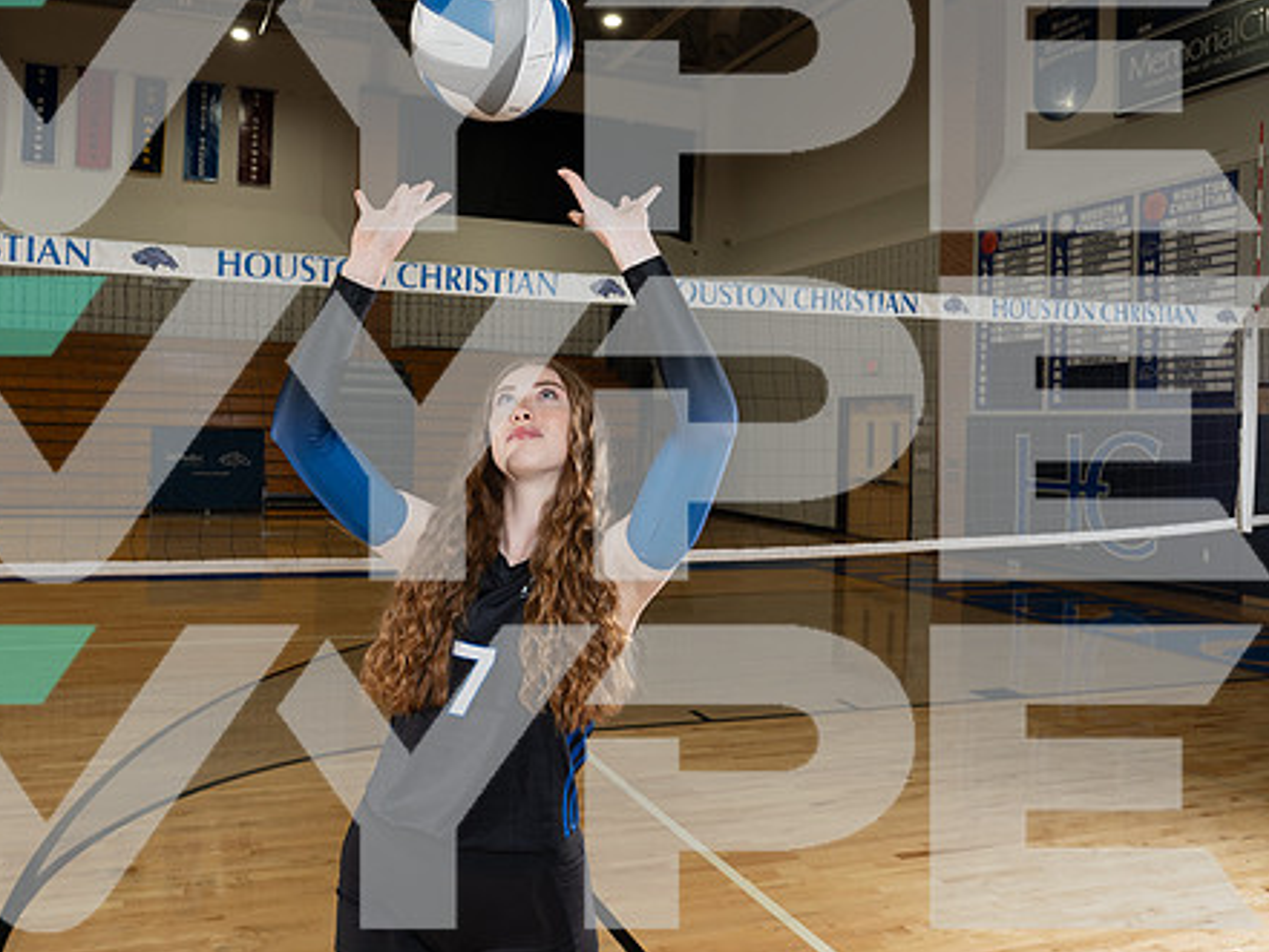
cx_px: 556
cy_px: 418
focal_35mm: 31
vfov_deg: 45.4
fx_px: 1137
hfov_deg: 58.2
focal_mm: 24
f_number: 5.6
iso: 500
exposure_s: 1/250
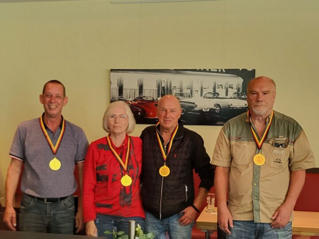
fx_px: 240
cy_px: 120
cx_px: 160
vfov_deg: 53.1
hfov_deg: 67.3
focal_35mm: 26
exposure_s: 1/100
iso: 320
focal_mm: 5.4
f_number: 1.8
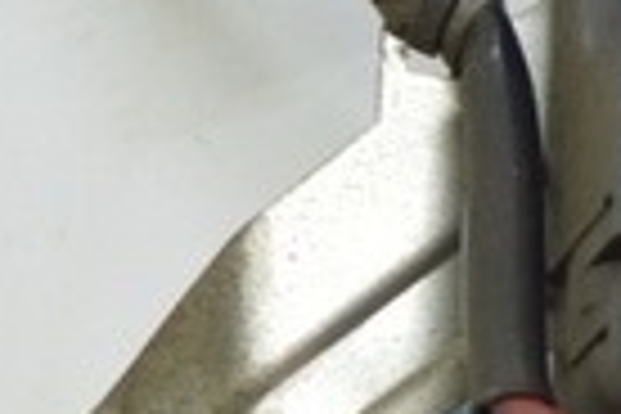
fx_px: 4790
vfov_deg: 4.9
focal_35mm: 278
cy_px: 56
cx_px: 616
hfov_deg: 7.4
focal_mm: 25
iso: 400
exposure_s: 1/60
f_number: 4
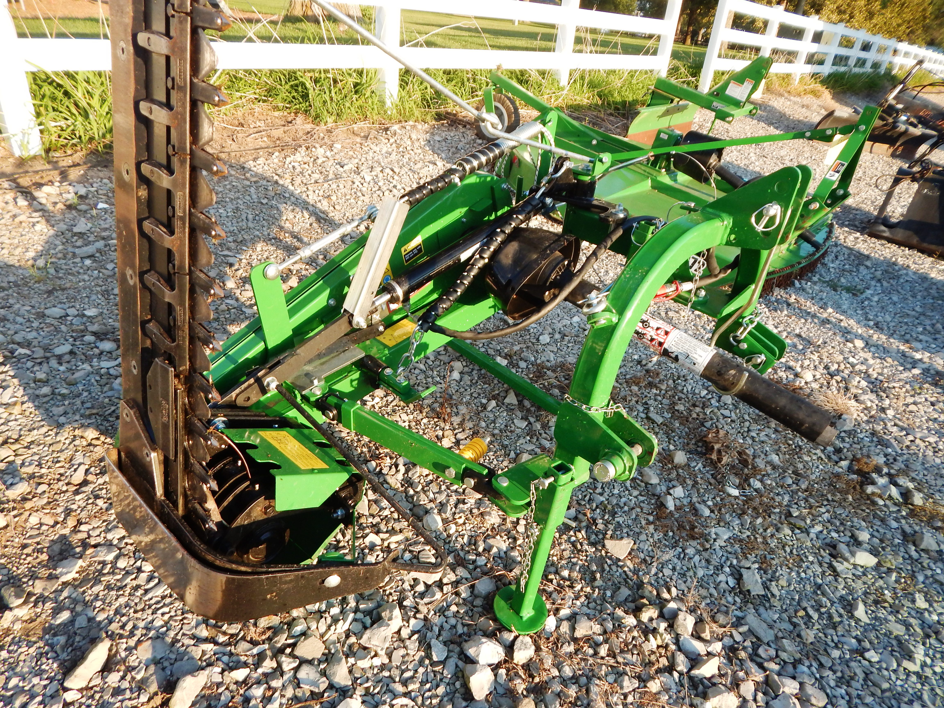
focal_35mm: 22
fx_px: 600
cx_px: 472
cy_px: 354
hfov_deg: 76.4
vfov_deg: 61.1
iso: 125
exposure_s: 1/250
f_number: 3
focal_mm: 4
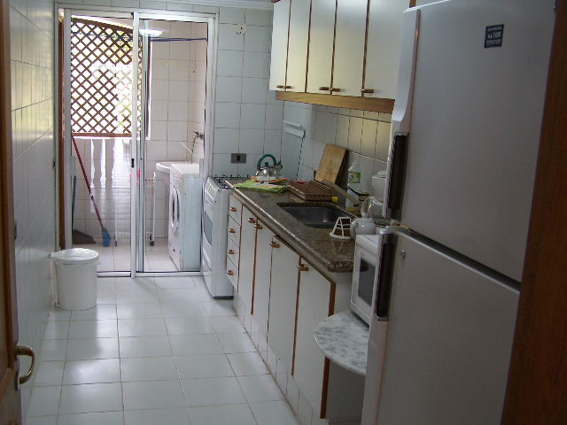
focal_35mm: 38
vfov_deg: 37.7
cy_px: 212
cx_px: 284
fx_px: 622
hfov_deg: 49.0
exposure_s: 1/30
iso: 100
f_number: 2.8
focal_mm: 6.3
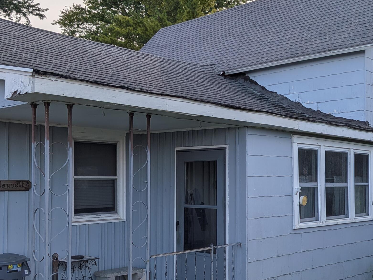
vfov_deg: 31.5
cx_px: 225
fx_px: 496
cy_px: 160
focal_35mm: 46
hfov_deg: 41.0
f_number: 1.7
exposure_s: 1/1479
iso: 27
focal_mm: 4.53
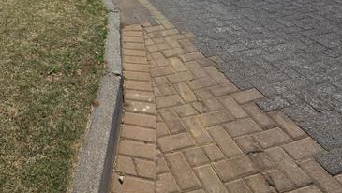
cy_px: -68
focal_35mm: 31
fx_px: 281
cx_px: 97
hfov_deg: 60.0
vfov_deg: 29.2
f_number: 1.9
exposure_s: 1/3608
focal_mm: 2.2
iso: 40
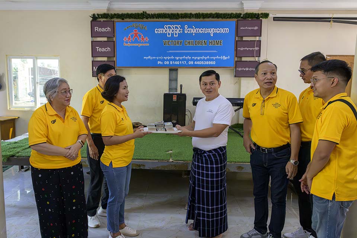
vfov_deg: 53.1
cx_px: 178
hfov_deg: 73.7
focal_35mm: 24
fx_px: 238
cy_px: 119
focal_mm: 24
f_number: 7.1
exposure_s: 1/200
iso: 14400
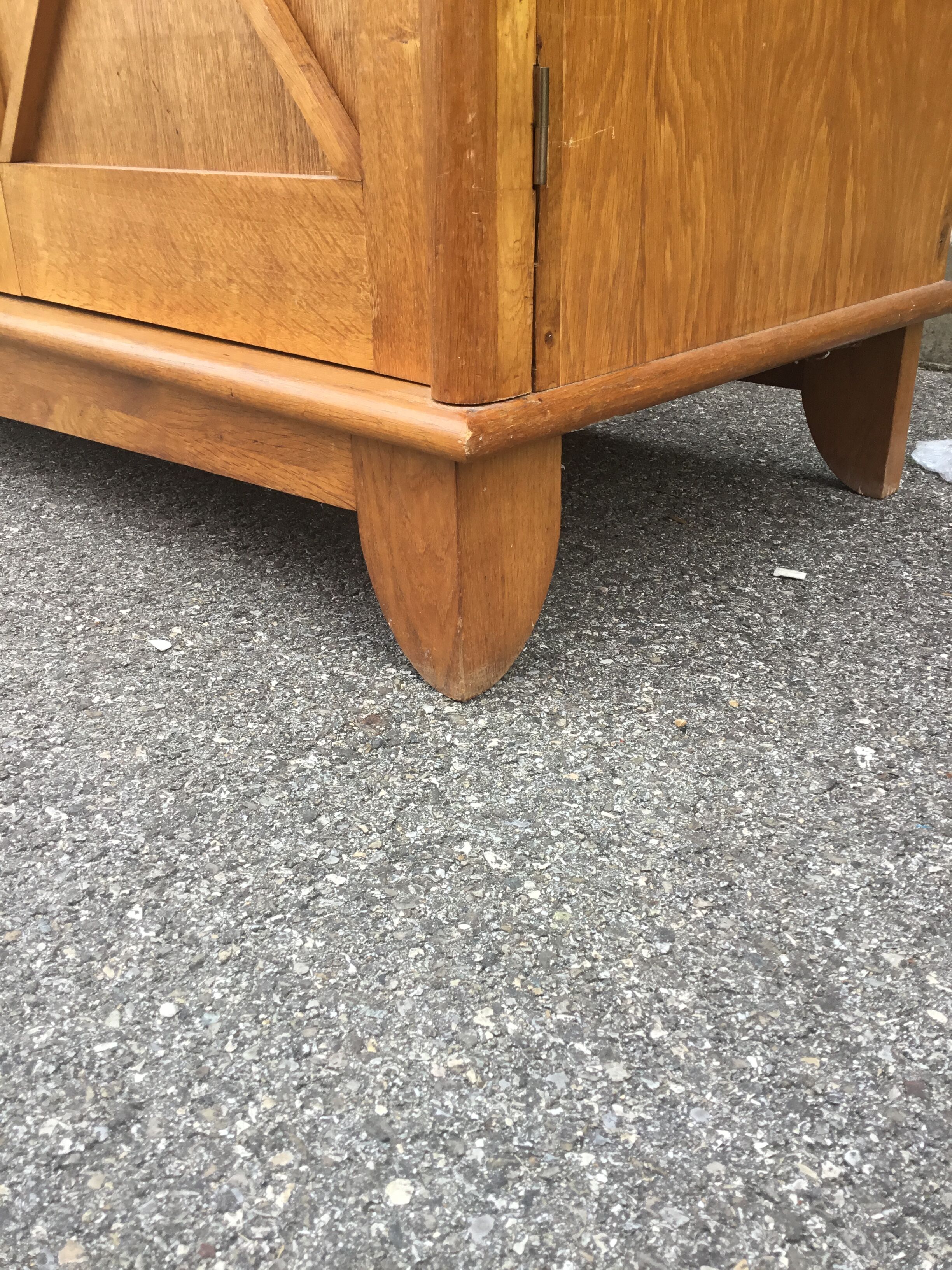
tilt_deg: -26.0
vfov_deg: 58.4
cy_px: 635
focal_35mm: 31
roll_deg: +0.1
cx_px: 476
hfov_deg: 45.4
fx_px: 1137
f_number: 2.4
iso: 32
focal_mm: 3.3
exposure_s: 1/50
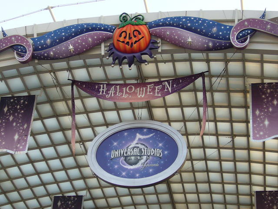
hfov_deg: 23.8
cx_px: 139
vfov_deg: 18.0
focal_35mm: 82
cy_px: 104
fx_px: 659
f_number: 3.6
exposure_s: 1/80
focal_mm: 9.9
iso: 80
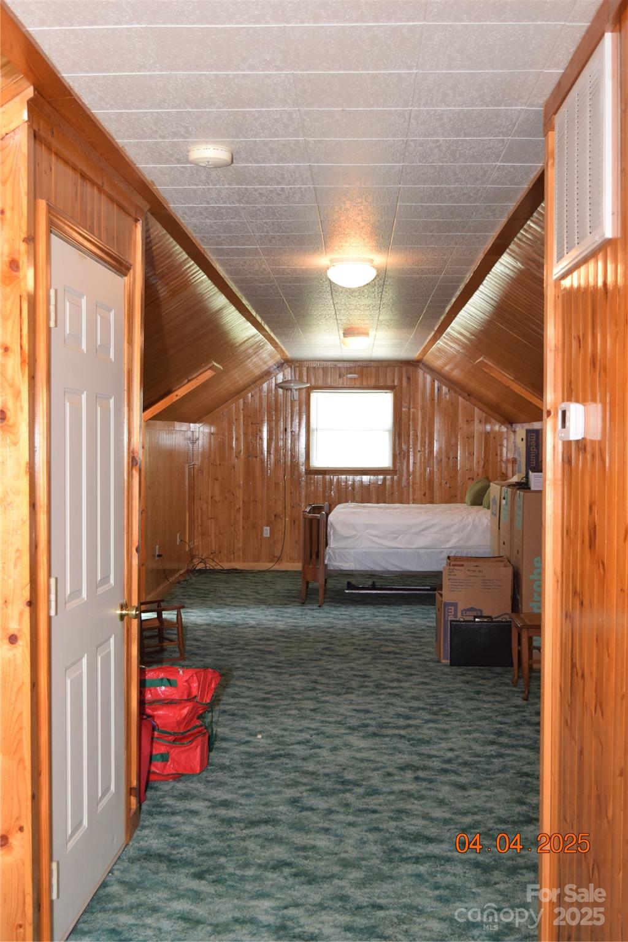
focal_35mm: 44
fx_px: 1138
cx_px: 314
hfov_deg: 30.8
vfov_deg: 45.0
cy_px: 471
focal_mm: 29
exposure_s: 1/100
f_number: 5
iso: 800
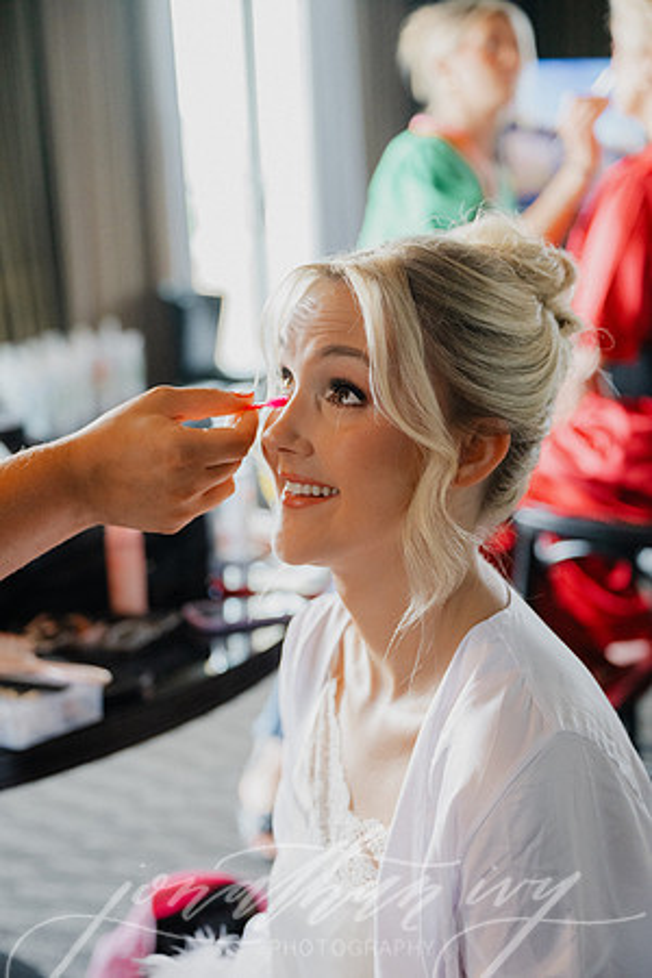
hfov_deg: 23.0
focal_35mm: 59
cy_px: 489
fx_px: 1603
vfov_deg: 33.9
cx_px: 326
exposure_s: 1/250
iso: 2000
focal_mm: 59
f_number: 3.2
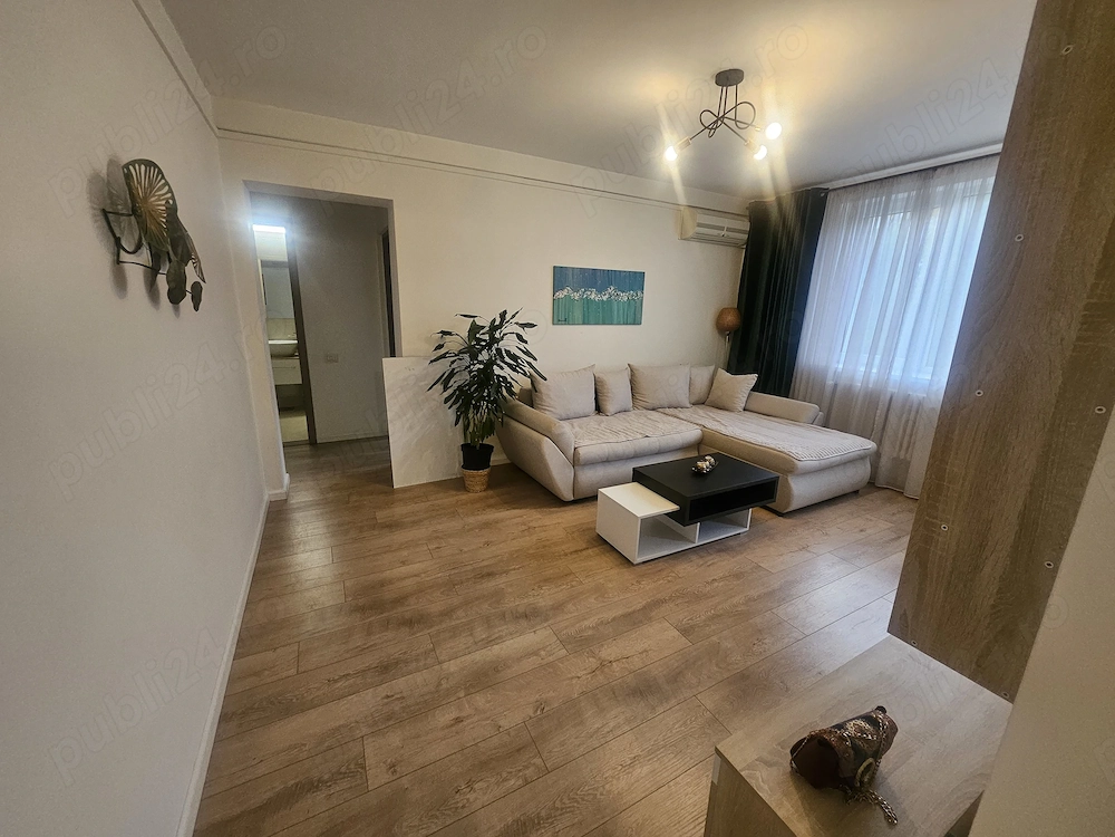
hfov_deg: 106.2
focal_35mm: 13
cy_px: 418
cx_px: 558
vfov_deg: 89.9
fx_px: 419
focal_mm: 1.7
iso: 160
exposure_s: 1/50
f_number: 2.2
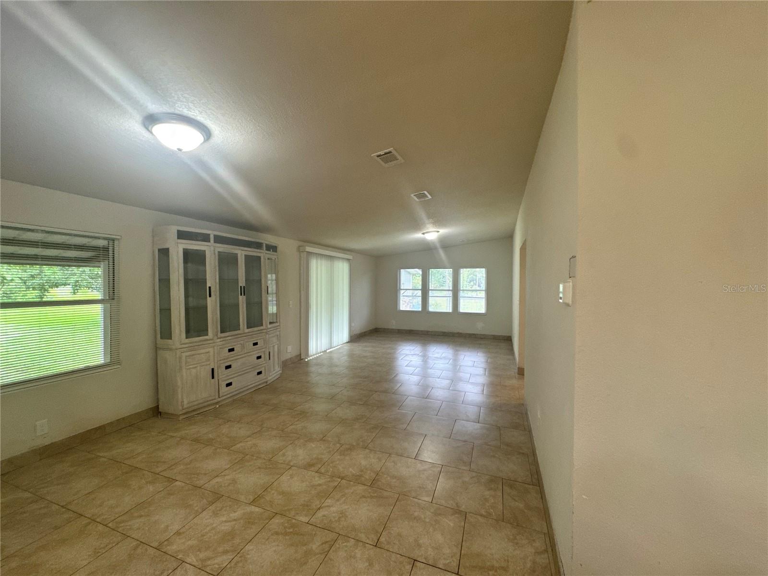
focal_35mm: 14
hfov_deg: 102.1
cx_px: 384
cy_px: 288
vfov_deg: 85.7
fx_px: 311
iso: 250
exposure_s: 1/120
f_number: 2.2
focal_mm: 2.22
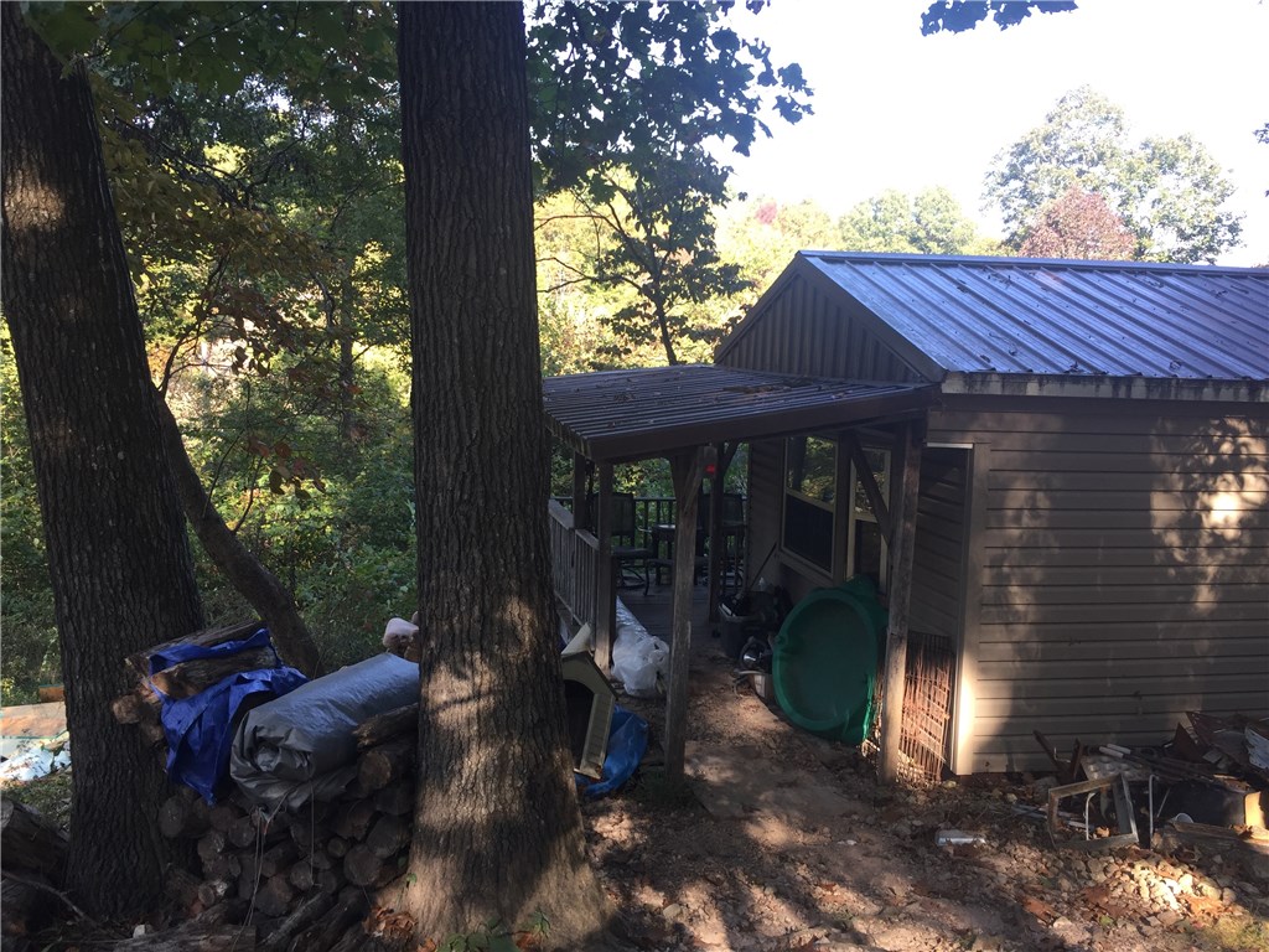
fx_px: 1063
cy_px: 476
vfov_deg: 48.2
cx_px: 634
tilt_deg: -5.5
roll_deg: -2.1
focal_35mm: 29
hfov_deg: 61.7
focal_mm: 4.15
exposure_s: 1/120
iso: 32
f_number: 2.2
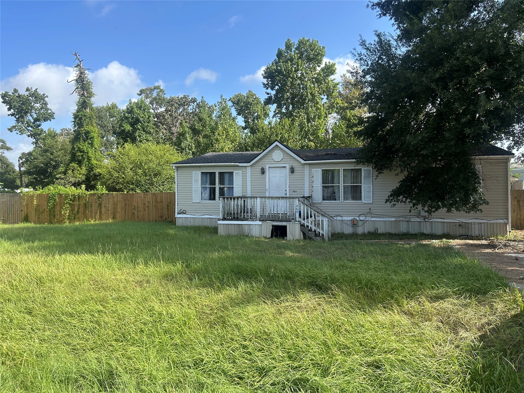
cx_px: 262
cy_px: 196
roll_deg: +0.9
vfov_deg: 53.1
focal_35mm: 26
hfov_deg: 67.3
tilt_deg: -2.8
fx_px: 394
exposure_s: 1/1597
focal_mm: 5.7
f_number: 1.5
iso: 50
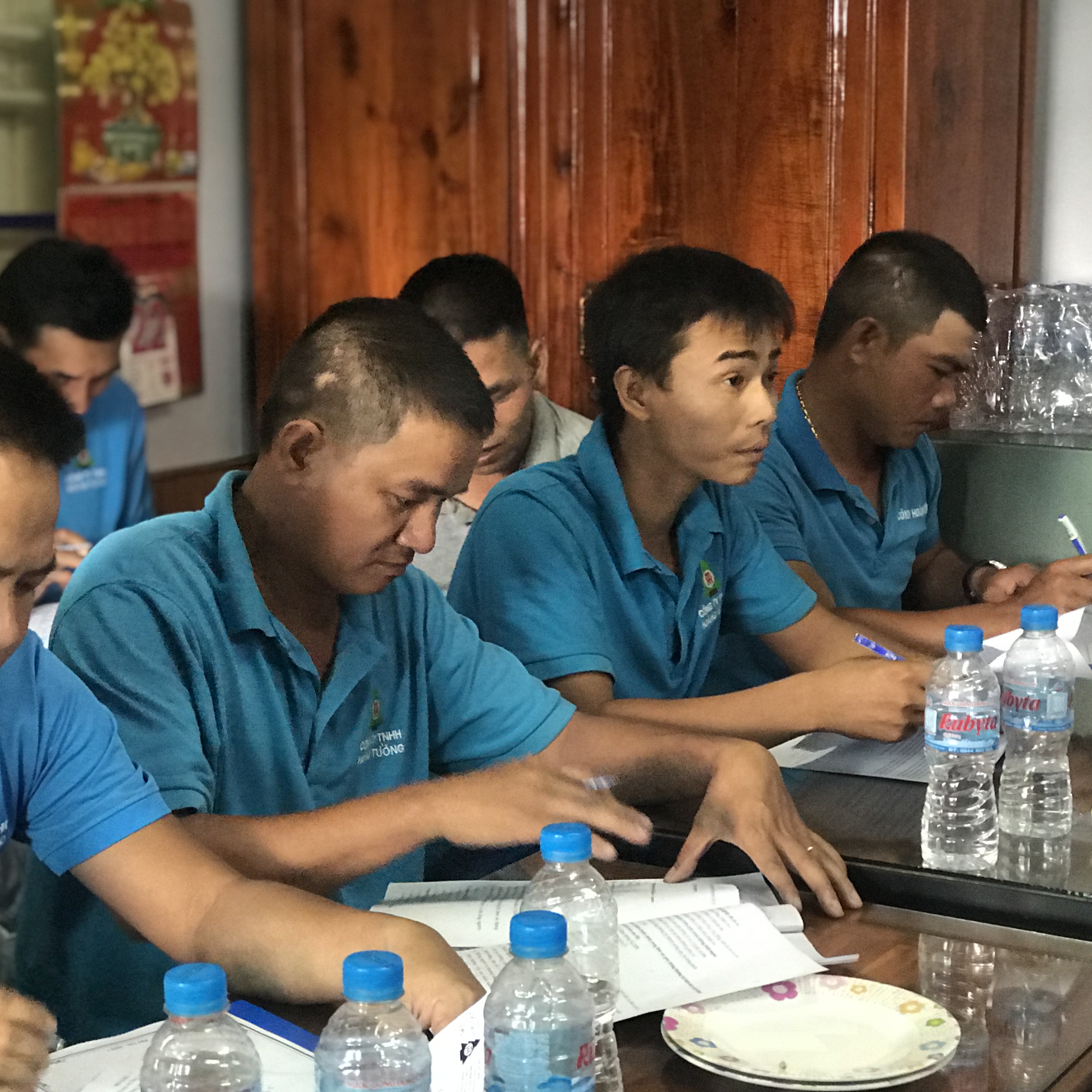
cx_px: 485
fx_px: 2427
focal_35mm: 68
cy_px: 549
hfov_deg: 25.3
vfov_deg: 25.4
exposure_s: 1/50
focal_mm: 6.6
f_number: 2.8
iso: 800
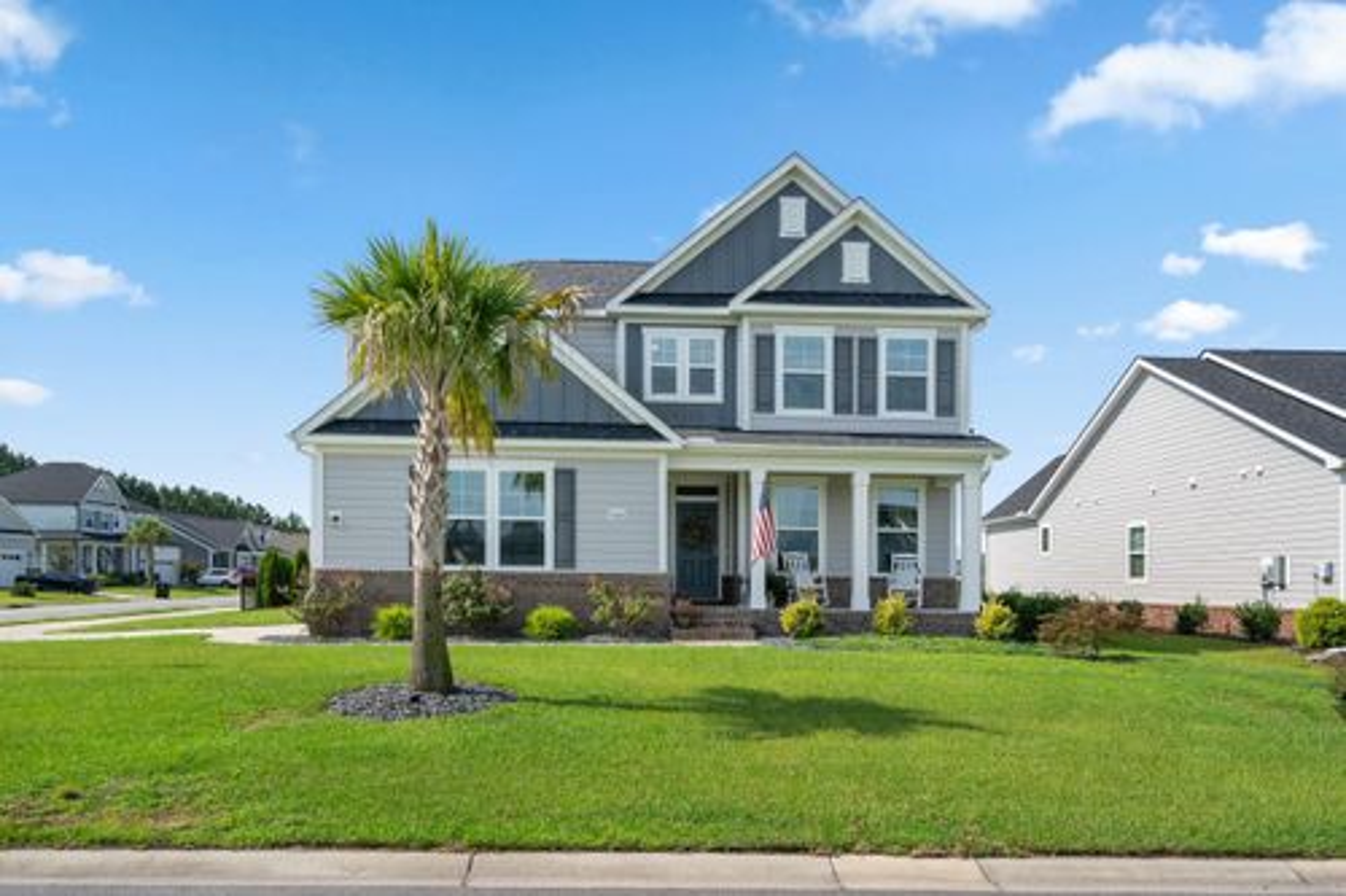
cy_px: 448
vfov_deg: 53.1
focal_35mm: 24
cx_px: 673
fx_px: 897
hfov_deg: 73.8
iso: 250
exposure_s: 1/1000
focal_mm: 24
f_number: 8
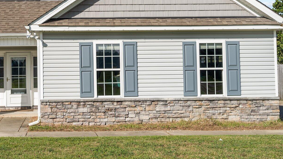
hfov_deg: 37.9
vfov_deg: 22.5
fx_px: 398
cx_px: 62
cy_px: 51
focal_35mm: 53
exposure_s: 1/400
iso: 64
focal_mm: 30
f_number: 7.1
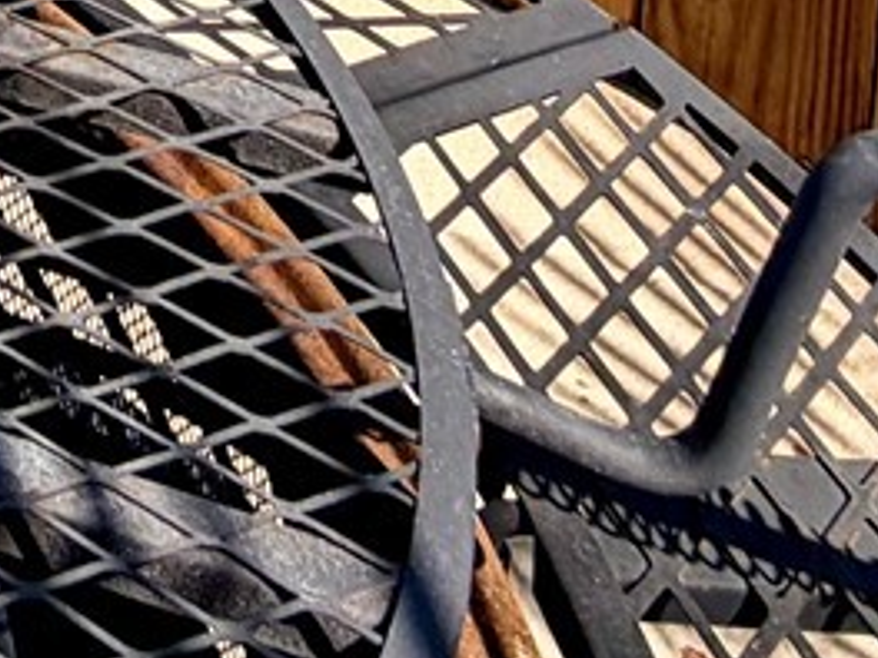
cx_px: -792
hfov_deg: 17.6
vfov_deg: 11.2
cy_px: -1283
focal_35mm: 85
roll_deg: -0.2
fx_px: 2156
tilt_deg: -6.0
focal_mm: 2.22
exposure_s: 1/853
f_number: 2.2
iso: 20
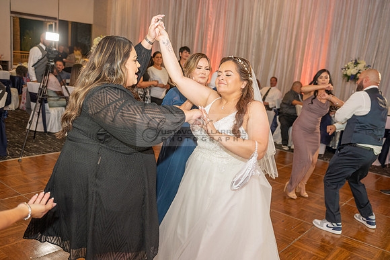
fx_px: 368
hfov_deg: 55.8
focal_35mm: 34
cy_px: 130
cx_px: 195
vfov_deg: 38.9
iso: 1600
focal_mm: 34
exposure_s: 1/125
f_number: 3.5
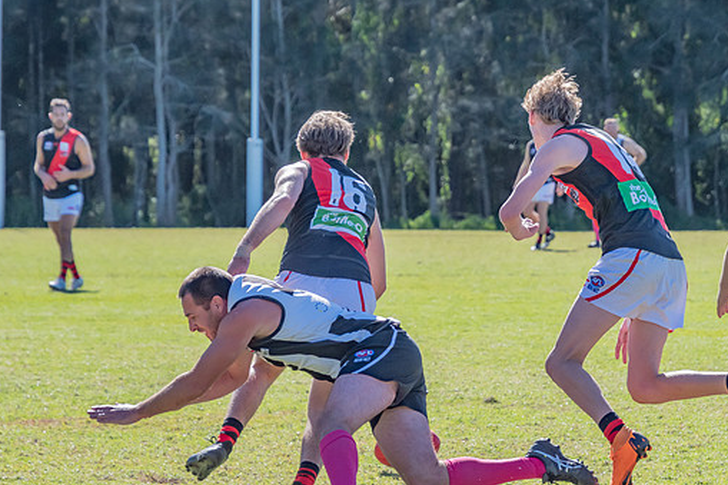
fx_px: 5862
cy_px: 256
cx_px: 368
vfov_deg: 4.7
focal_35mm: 290
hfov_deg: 7.1
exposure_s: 1/2000
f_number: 7.1
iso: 800
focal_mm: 155
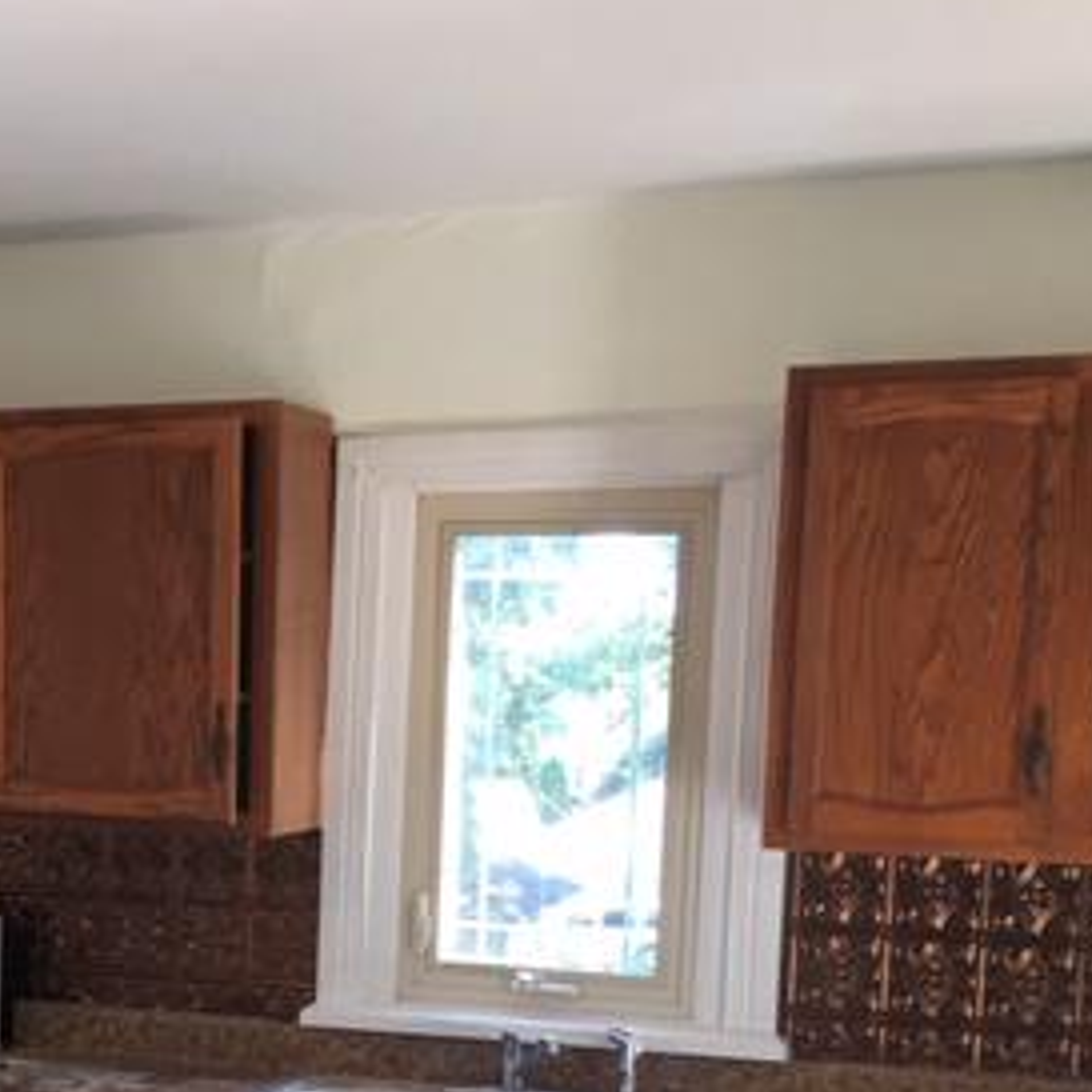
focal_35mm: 60
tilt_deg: -4.9
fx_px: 2141
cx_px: 156
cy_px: 916
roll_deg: +0.3
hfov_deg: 27.8
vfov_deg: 27.9
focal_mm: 4.15
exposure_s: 1/15
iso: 25
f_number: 2.2
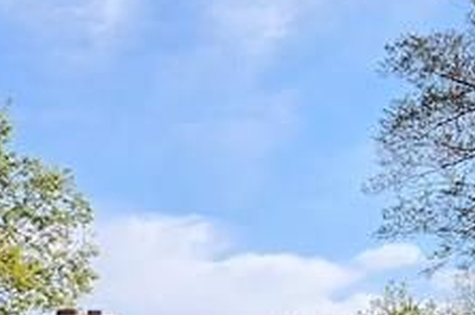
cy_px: 481
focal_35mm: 110
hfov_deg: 18.4
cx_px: 77
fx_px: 1449
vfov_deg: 11.8
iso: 80
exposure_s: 1/4120
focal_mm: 5.4
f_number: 1.8
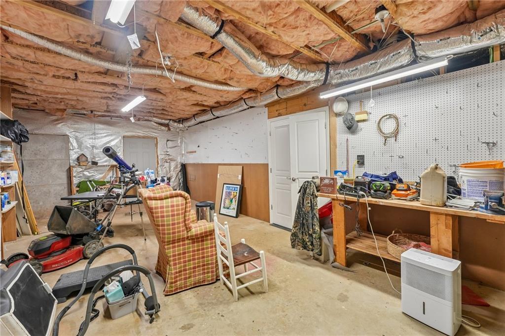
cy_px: 168
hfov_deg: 104.3
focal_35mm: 14
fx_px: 196
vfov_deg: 81.1
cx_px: 252
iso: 320
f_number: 8
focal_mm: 14
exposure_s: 1/5
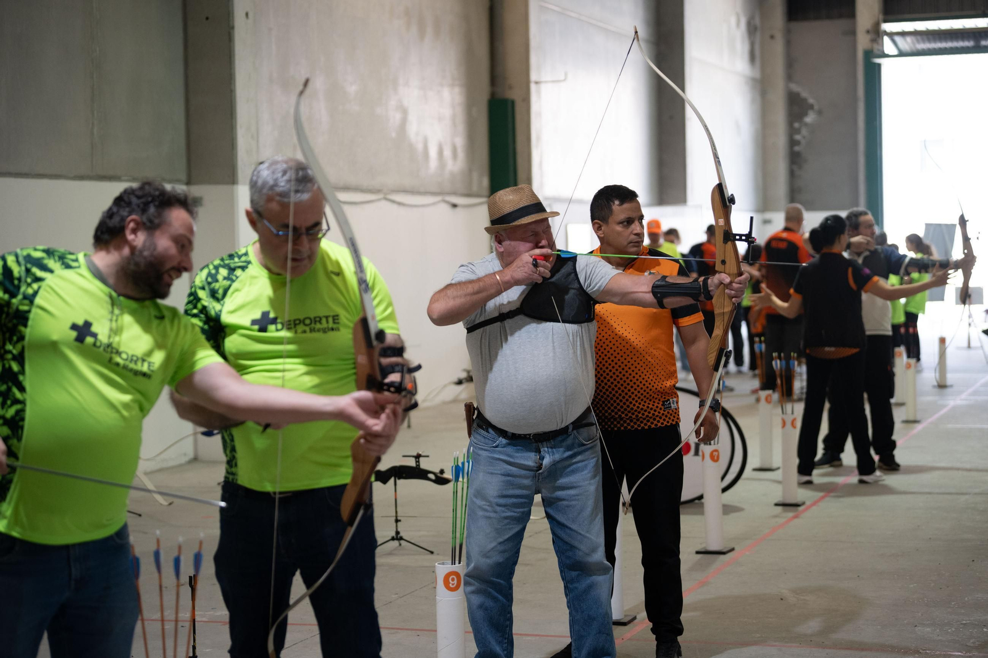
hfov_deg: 28.8
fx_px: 1921
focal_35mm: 70
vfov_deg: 19.4
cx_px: 494
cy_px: 329
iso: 1000
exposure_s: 1/250
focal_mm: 70
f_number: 2.8
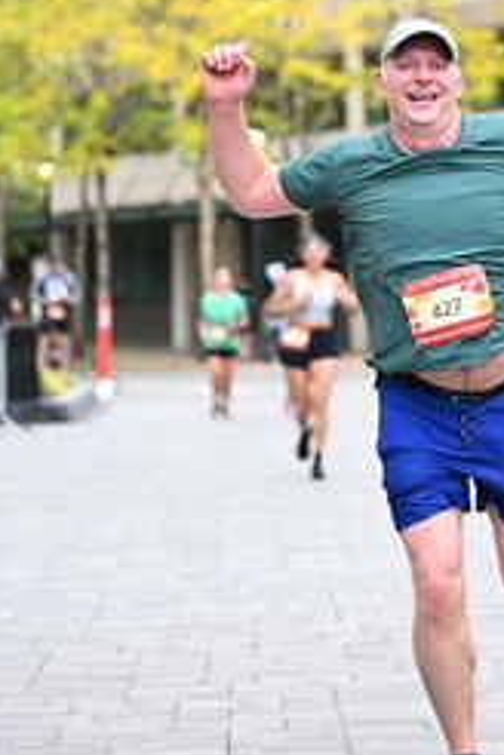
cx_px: 484
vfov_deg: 10.8
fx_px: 3990
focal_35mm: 190
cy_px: 184
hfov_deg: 7.2
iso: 640
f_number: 2.8
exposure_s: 1/1600
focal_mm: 85
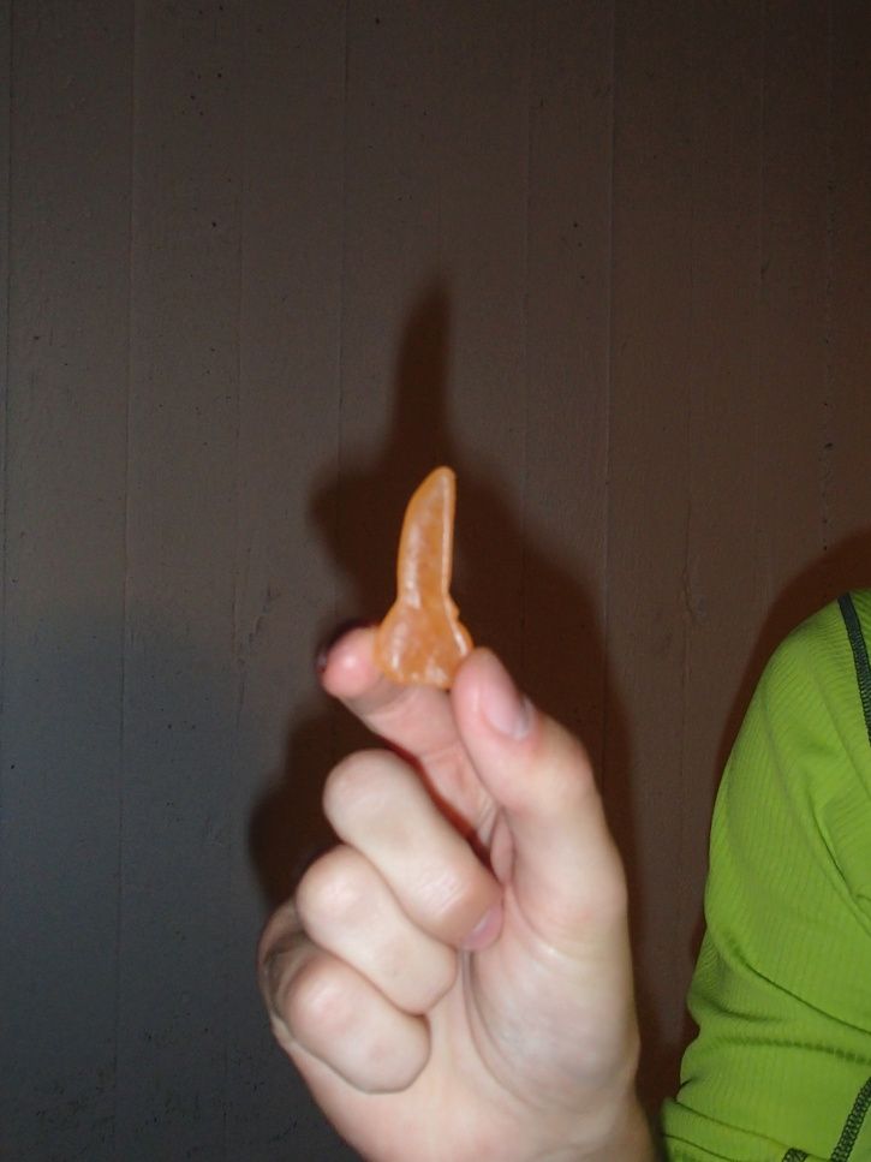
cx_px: 436
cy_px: 581
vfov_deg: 63.5
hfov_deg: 49.7
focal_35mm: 28
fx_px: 940
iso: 400
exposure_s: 1/30
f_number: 3.9
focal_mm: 5
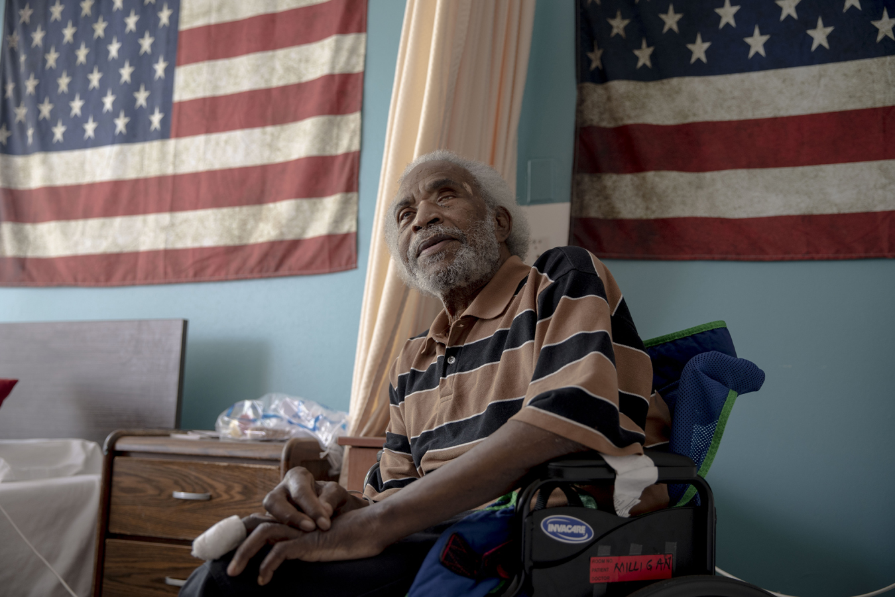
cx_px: 448
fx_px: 970
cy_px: 298
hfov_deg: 49.6
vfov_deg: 34.2
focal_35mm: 39
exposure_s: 1/50
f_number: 2.8
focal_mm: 39
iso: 250
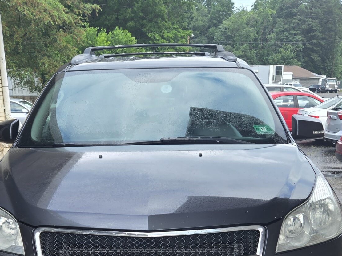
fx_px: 524
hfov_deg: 36.1
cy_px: 292
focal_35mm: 53
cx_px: 144
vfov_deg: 25.3
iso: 25
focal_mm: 5.4
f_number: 1.8
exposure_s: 1/292
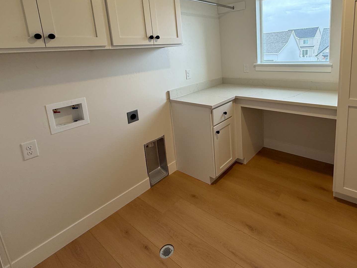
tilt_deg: -11.0
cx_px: 219
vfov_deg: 64.0
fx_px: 206
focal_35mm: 20
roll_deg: +4.3
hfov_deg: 80.5
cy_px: 86
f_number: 2.2
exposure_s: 1/129
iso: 64
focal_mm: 2.22
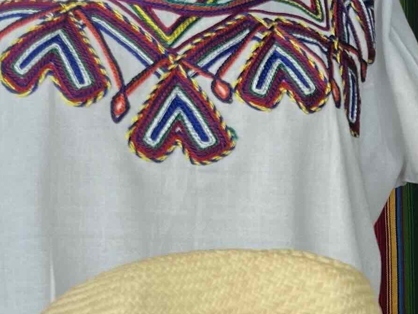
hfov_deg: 15.6
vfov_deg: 12.6
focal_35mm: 117
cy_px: 276
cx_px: 616
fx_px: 1413
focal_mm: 5.1
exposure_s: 1/225
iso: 40
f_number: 1.6
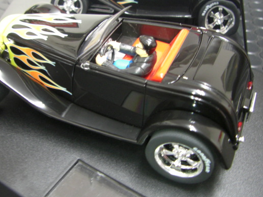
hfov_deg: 40.3
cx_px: 114
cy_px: 91
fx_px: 357
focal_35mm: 47
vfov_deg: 30.9
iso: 200
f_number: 3.4
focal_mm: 6.3
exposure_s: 1/6
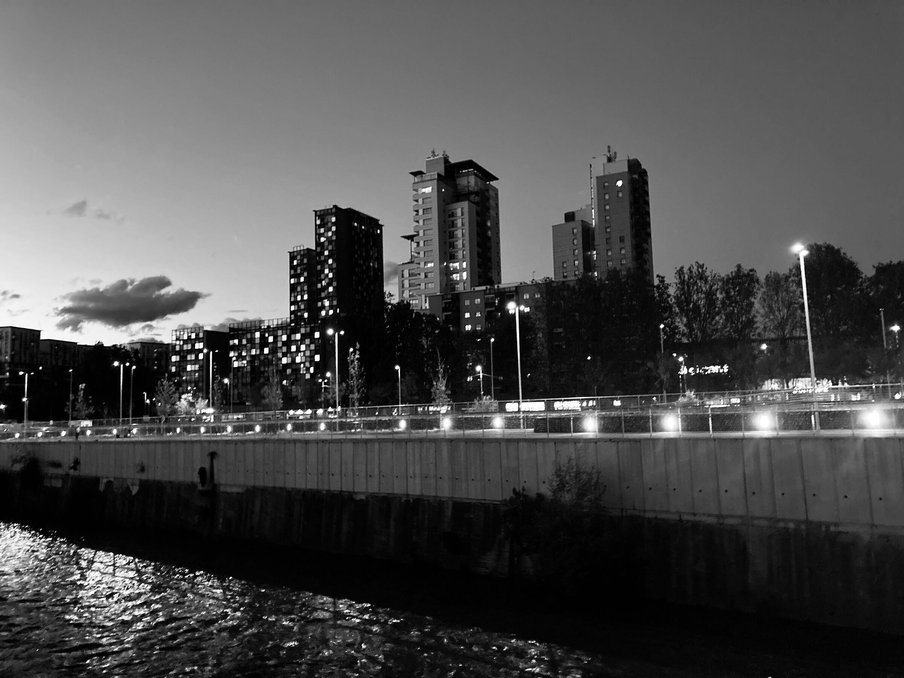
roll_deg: +2.0
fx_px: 731
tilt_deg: +6.0
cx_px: 452
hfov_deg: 63.4
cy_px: 339
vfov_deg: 49.7
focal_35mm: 28
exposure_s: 1/30
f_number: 1.8
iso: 640
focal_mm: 3.99
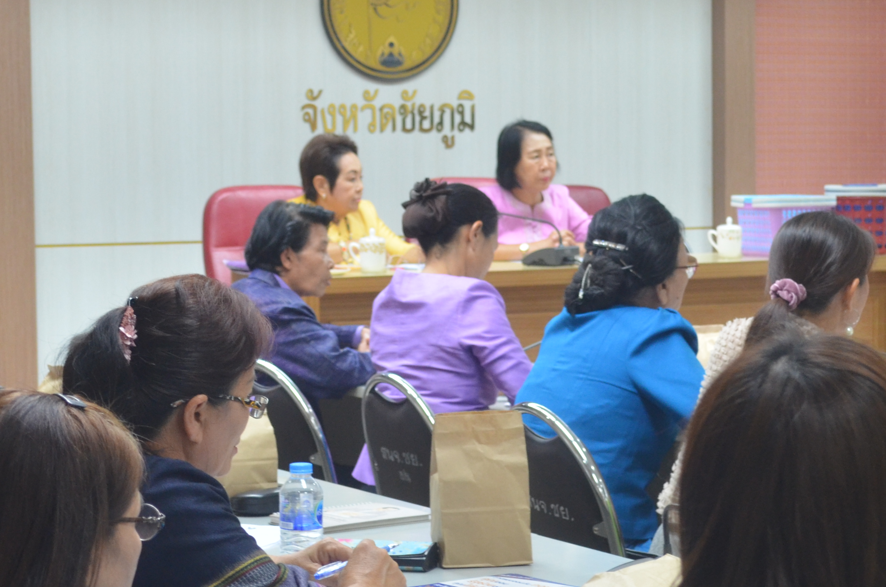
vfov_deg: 13.0
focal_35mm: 105
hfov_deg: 19.5
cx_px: 356
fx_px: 2579
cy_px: 307
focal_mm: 36
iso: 900
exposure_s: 1/30
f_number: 5
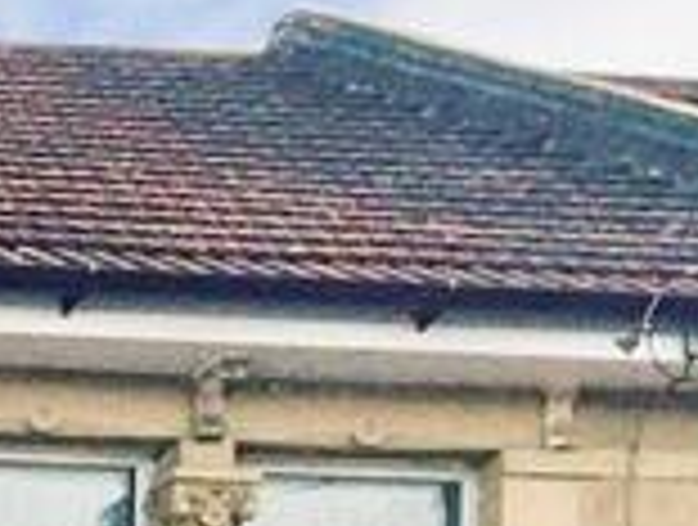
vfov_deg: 7.1
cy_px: 1457
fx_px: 3860
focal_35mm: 191
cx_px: -761
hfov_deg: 9.6
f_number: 2.2
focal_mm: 4.15
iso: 32
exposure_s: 1/400
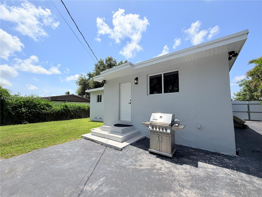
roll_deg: -0.9
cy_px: 98
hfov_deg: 102.1
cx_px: 131
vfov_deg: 85.7
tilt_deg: +6.8
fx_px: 106
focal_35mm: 14
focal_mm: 2.22
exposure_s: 1/985
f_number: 2.2
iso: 20
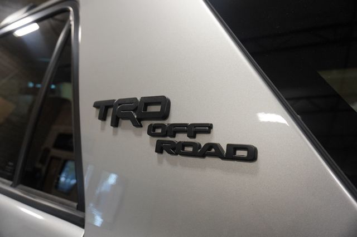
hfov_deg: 73.8
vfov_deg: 53.1
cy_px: 118
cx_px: 178
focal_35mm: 24
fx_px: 238
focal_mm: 16
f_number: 4
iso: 640
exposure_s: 1/60
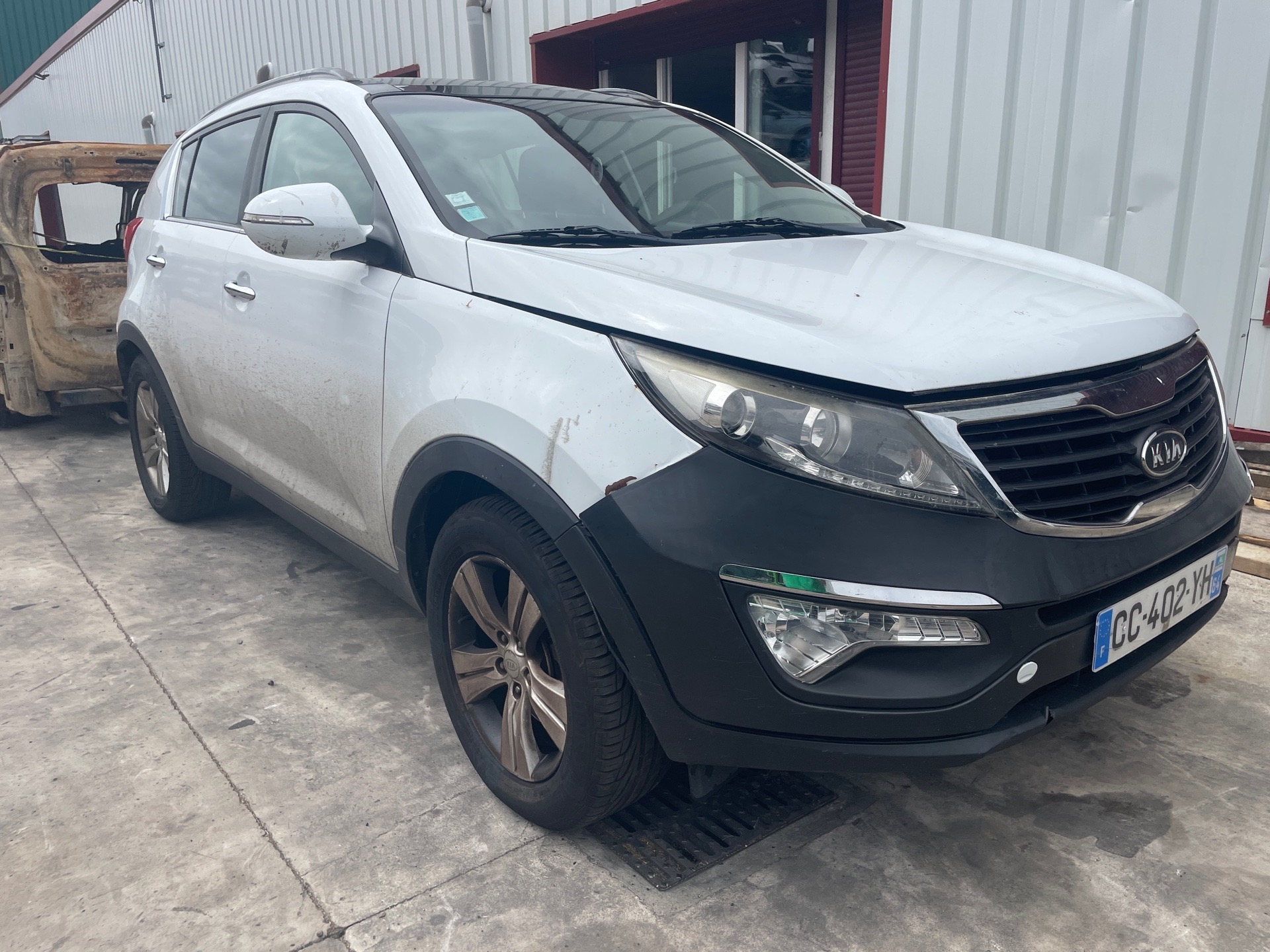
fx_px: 954
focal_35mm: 26
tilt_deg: -15.4
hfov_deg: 67.3
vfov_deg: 53.1
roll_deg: +0.5
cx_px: 635
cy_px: 476
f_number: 1.6
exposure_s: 1/4132
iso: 32
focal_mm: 4.2
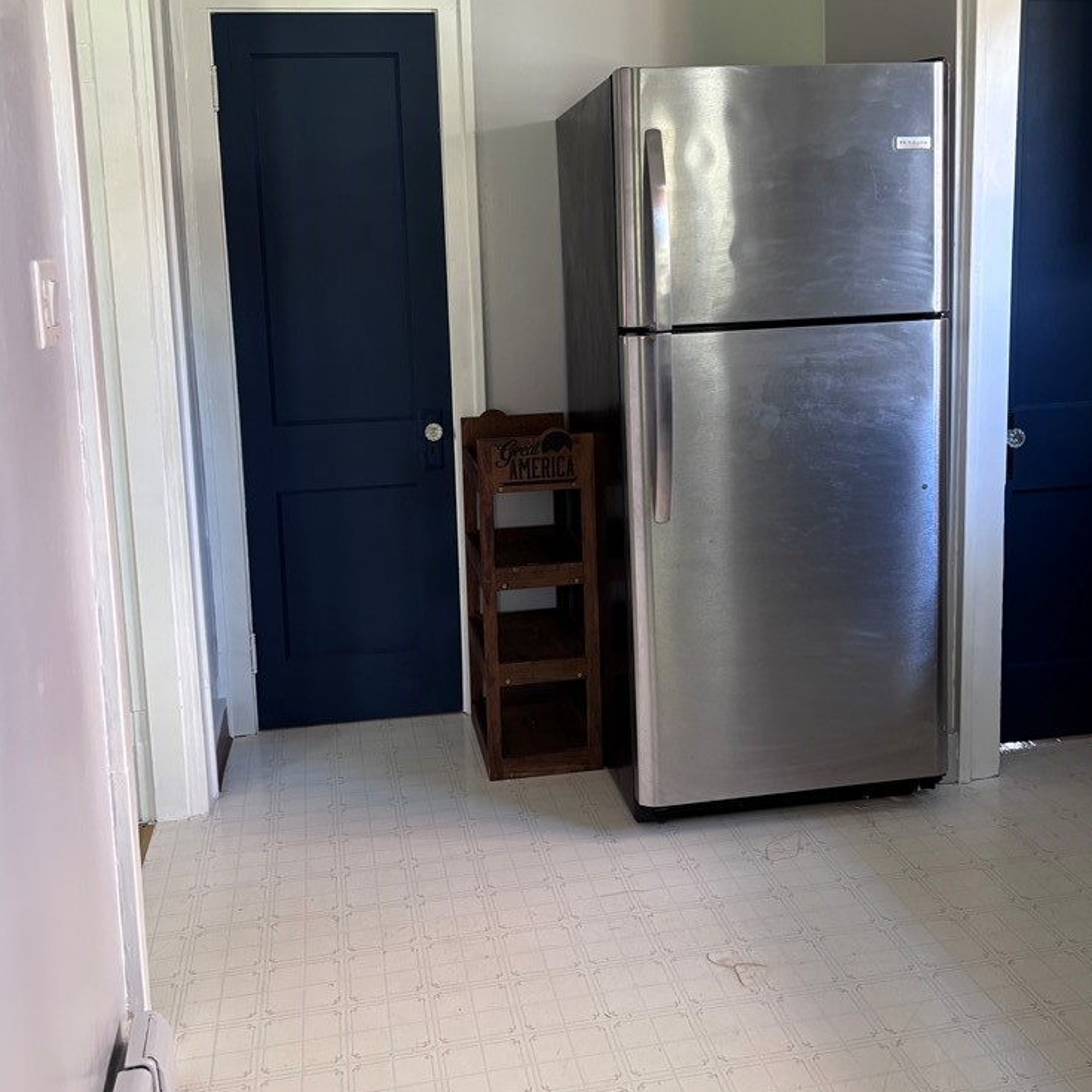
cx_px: 541
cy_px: 395
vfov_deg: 50.5
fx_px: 1142
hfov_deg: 51.1
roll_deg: +1.6
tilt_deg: -8.1
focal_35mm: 32
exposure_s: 1/60
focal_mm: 5.96
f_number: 1.6
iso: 160
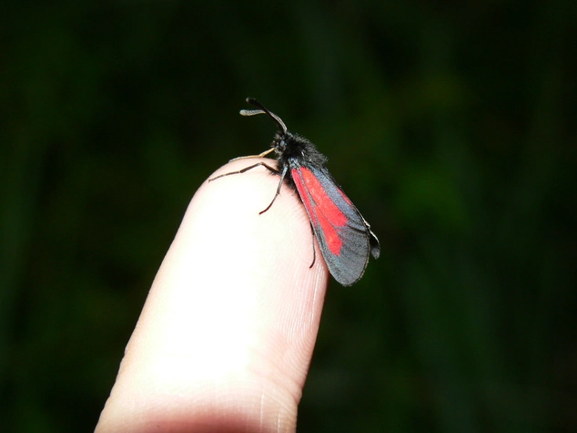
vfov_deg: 14.4
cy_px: 216
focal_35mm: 103
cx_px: 288
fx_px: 1716
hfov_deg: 19.1
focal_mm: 17
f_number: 4
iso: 100
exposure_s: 1/60
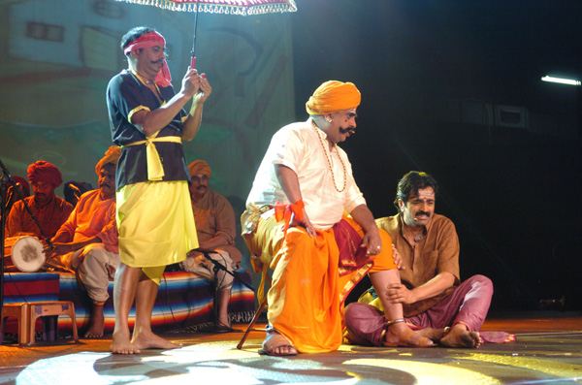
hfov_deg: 24.7
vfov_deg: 16.5
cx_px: 291
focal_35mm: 82
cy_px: 192
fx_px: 1331
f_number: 3.5
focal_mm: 55
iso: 800
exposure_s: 1/100
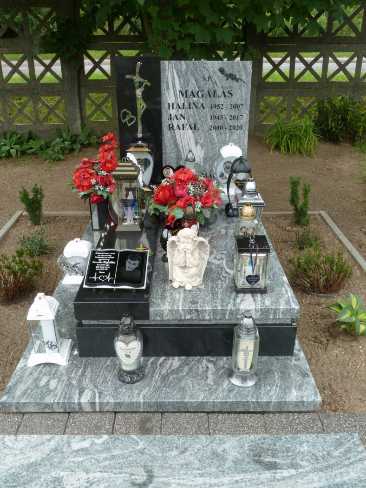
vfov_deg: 60.0
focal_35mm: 30
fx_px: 423
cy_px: 244
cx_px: 183
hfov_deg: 46.8
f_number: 4.5
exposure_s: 1/80
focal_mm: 5.3
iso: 80
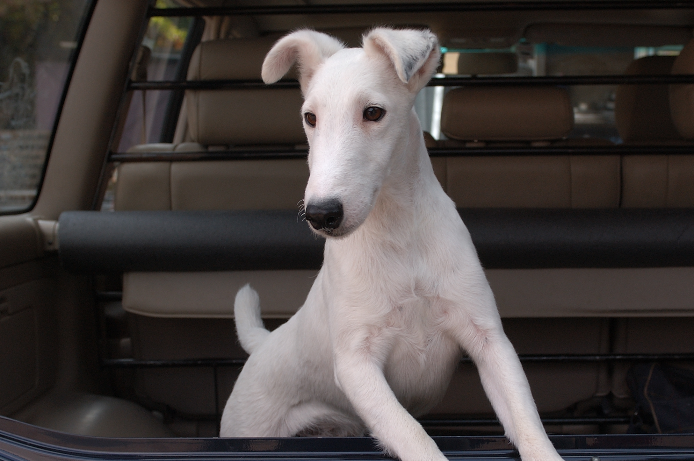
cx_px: 395
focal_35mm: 58
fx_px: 1117
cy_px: 265
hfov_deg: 34.5
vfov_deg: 23.3
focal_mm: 28
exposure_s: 1/200
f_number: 5
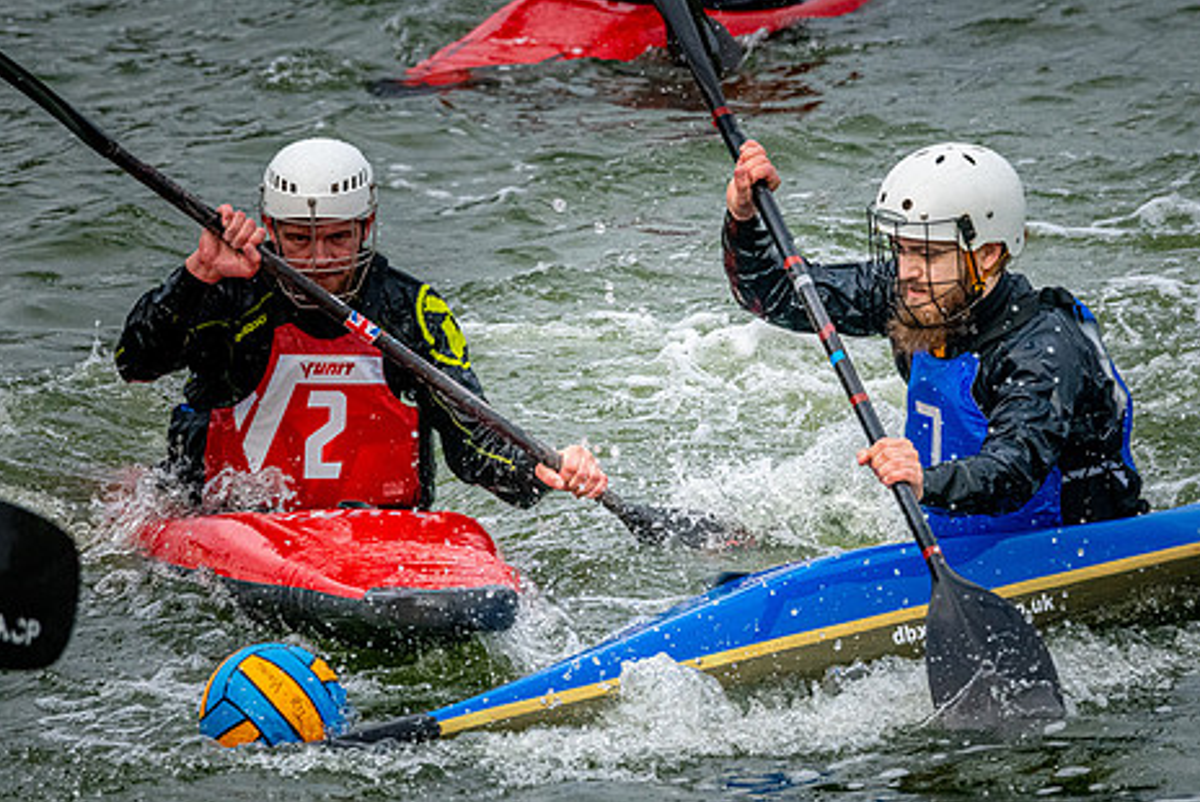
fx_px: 10873
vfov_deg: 4.2
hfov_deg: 6.3
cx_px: 718
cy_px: 499
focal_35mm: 326
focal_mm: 250
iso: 3200
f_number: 10
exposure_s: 1/2000
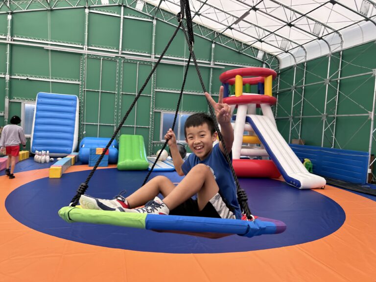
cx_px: 188
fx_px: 282
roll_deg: -0.4
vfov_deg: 53.1
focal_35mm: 26
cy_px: 141
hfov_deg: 67.3
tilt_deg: -2.3
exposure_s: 1/162
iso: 40
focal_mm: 5.7
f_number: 1.5
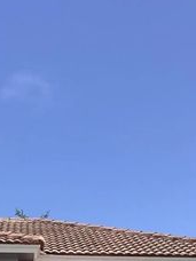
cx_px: -13
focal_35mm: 116
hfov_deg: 12.6
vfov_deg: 15.7
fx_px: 876
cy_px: 385
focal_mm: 3.3
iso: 25
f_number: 2.4
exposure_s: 1/1294
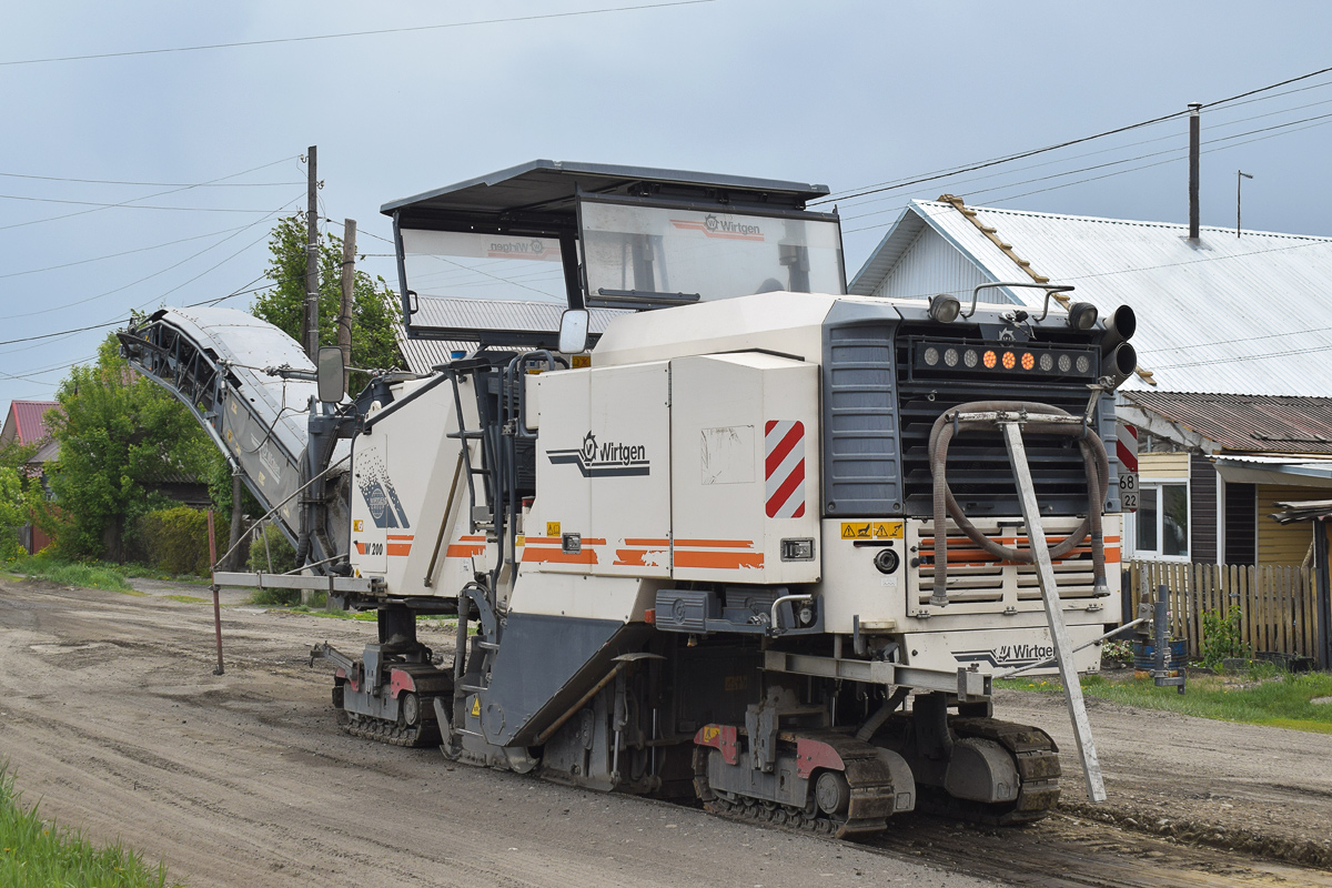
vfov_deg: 28.1
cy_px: 444
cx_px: 666
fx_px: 1776
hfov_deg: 41.1
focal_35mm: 48
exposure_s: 1/640
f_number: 6.3
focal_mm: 32
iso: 200
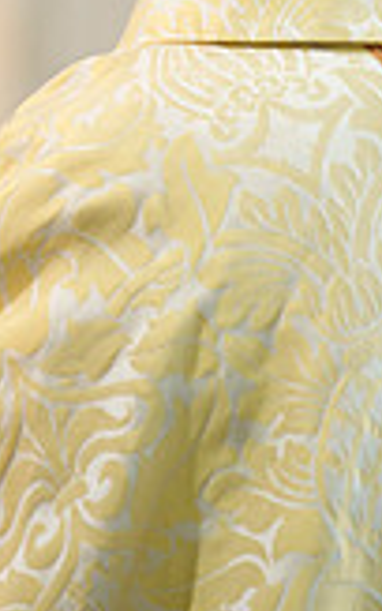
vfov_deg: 3.7
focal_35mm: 562
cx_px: 129
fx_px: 9353
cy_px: -67
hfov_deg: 2.3
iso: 2000
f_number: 2.8
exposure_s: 1/40
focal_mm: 200
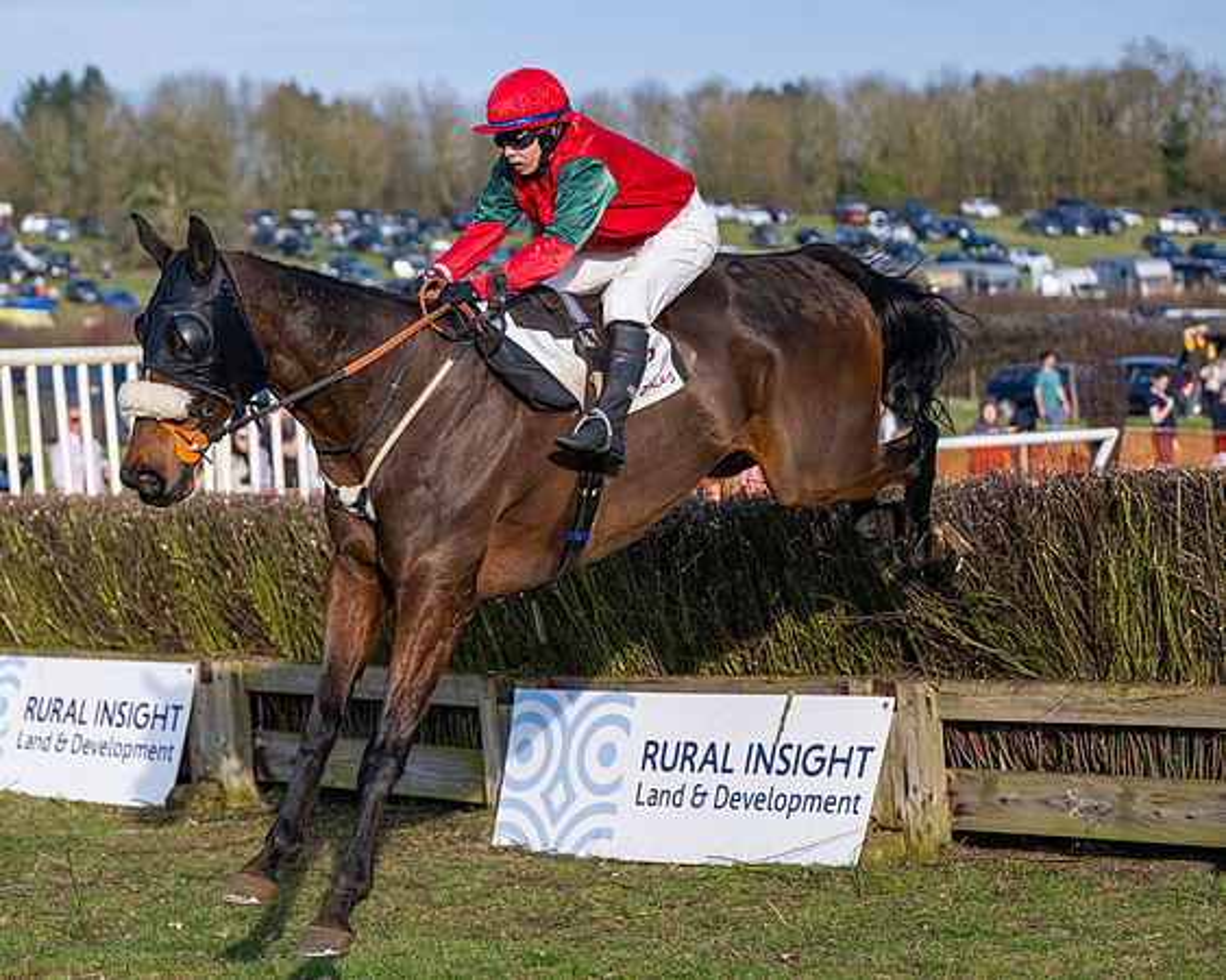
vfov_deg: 15.9
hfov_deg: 19.8
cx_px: 505
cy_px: 427
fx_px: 3515
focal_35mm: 97
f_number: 2.8
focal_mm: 70
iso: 400
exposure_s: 1/5000
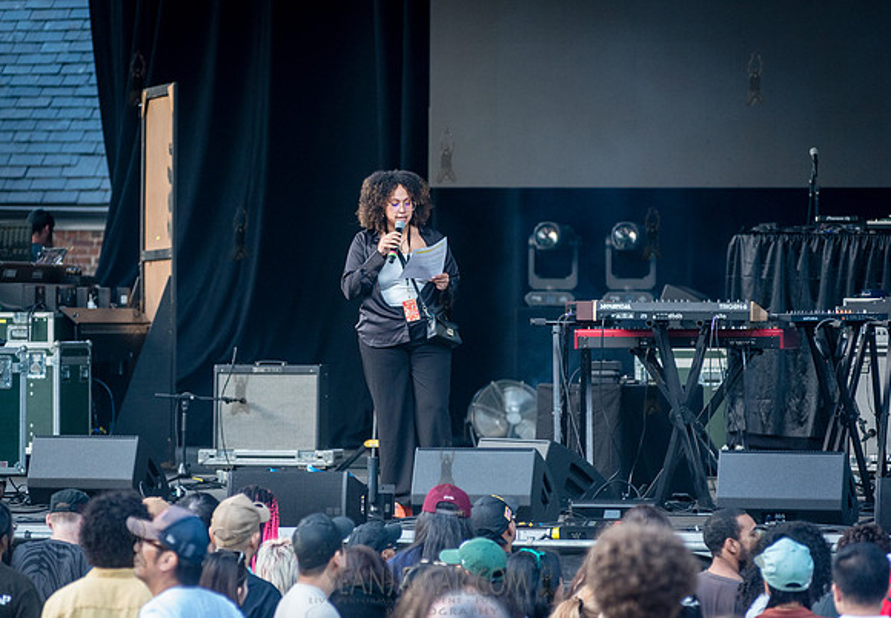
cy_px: 292
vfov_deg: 6.5
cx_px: 402
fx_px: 5430
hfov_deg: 9.4
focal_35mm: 217
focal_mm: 200
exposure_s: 1/500
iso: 2000
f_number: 4
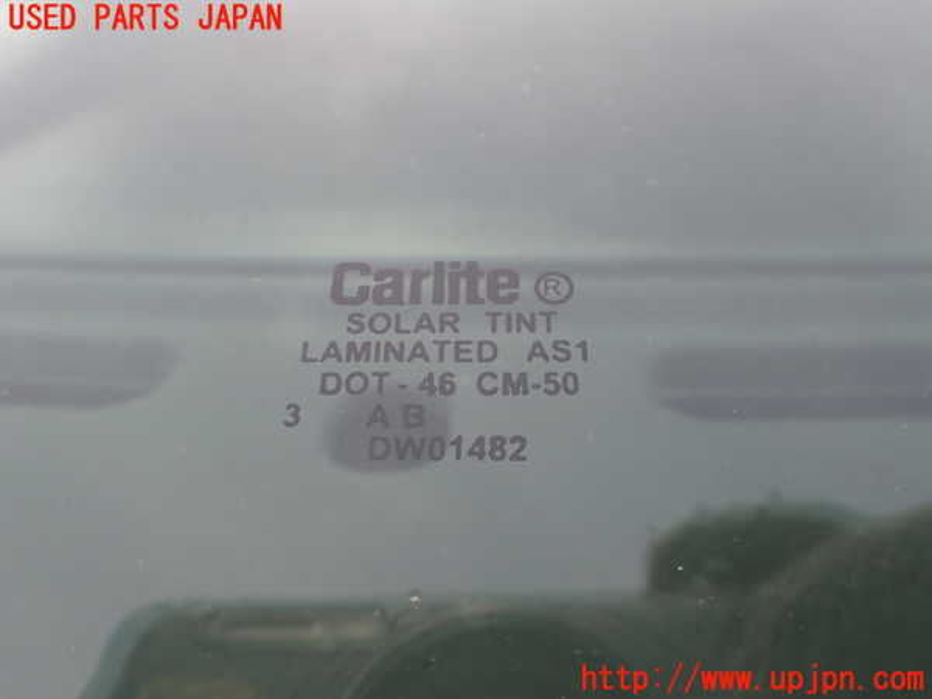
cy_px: 350
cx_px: 466
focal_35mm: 30
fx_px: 808
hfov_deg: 60.0
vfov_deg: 46.8
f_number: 3.2
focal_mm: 5.4
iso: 100
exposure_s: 1/400
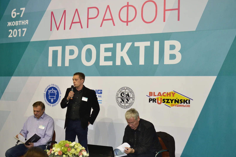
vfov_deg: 23.4
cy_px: 78
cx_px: 119
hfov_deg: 34.5
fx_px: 380
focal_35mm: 58
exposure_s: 1/100
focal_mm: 38
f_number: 4.5
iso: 800
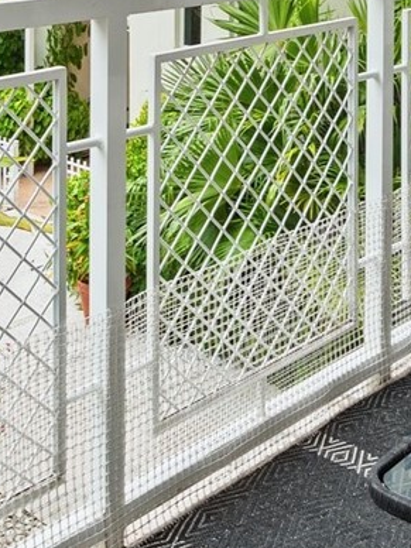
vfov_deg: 27.6
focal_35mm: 63
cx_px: 208
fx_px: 997
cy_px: -81
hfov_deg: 23.3
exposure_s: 1/40
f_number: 8
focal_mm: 15
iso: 200
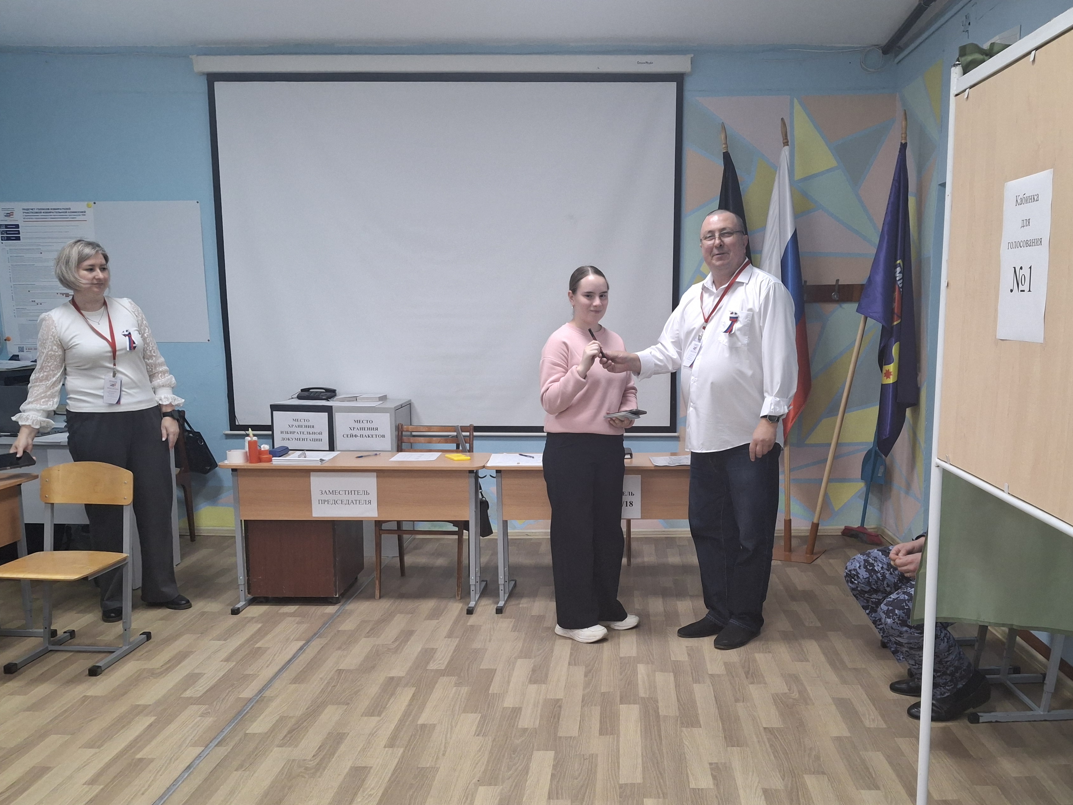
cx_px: 635
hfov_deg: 59.5
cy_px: 480
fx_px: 930
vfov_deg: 46.6
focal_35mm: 30
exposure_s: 1/100
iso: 250
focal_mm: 4.69
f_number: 1.8
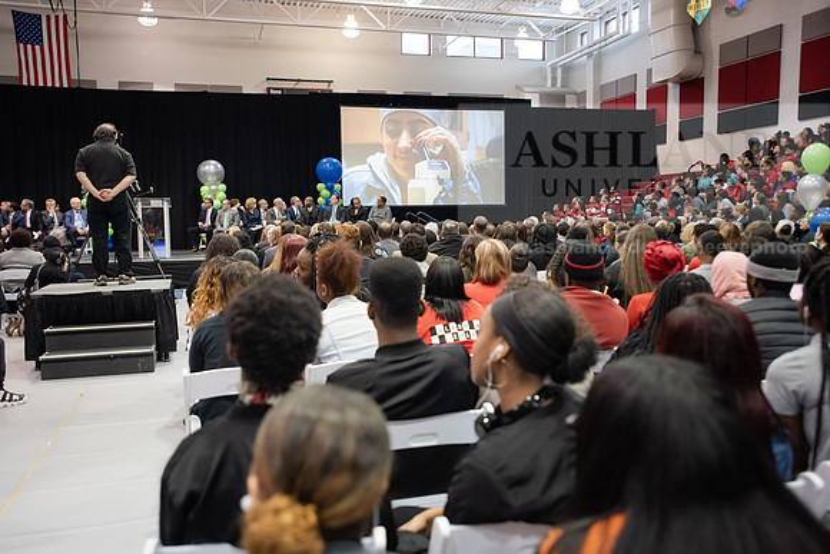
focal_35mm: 32
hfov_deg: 58.7
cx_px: 415
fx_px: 738
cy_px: 277
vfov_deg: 41.1
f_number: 3.2
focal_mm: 32
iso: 3200
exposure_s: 1/200
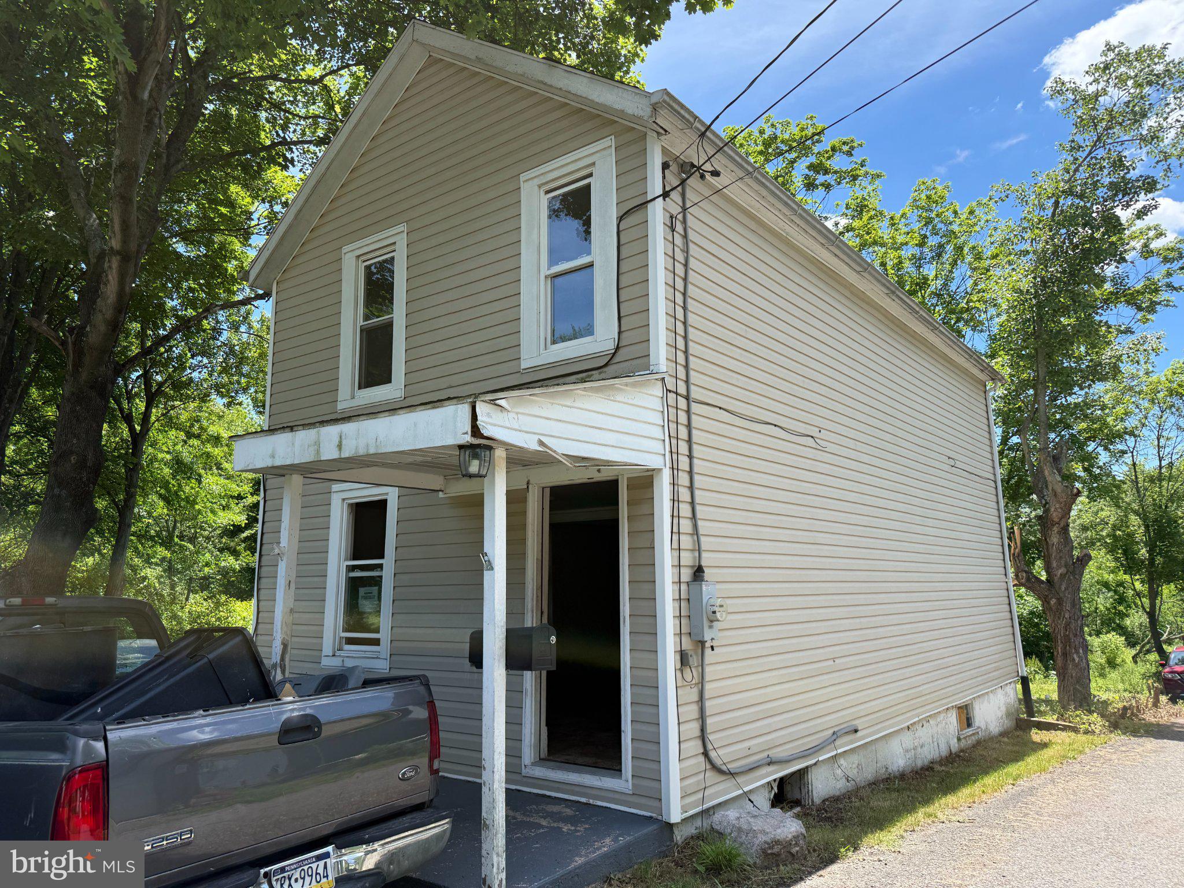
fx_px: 821
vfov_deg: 56.8
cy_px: 444
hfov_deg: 71.6
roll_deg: +0.6
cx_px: 592
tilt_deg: +11.0
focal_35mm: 24
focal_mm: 6.76
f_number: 1.78
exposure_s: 1/1585
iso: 80
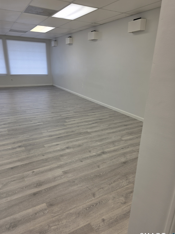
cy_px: 118
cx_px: 86
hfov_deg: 56.8
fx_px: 162
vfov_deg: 71.6
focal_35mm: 24
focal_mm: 6.3
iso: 32
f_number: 1.7
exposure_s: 1/120
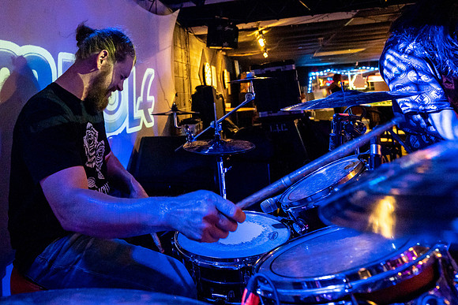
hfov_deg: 74.5
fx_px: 292
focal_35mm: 23
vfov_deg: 51.7
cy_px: 60
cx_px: 163
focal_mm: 14
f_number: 2.8
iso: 3200
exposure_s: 1/200
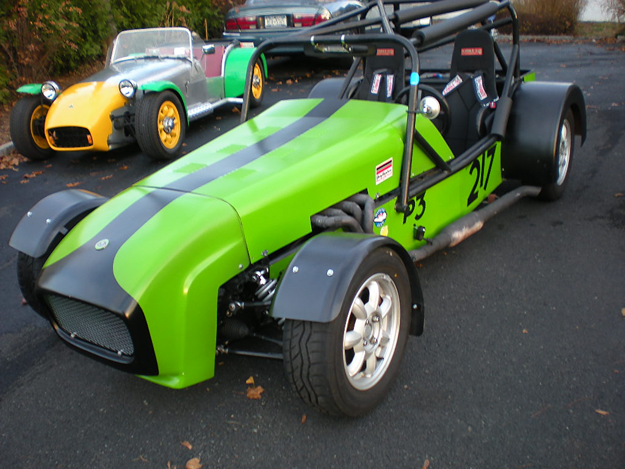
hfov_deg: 49.0
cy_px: 234
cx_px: 312
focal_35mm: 38
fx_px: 686
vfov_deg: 37.7
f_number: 3.1
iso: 64
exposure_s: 1/20.4
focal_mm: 6.3
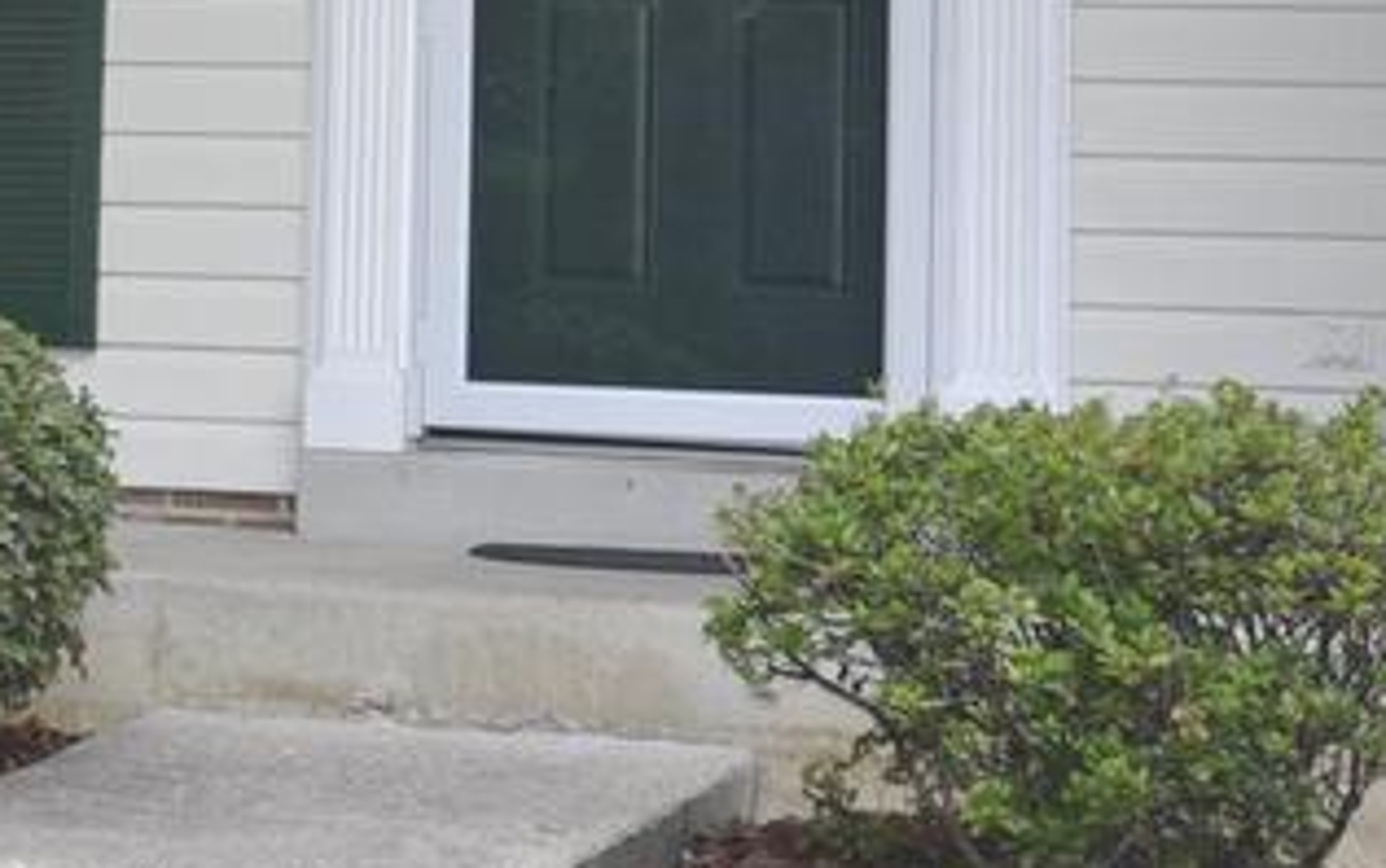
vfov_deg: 8.3
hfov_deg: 13.3
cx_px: -250
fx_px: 5783
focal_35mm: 153
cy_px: -587
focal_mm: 22
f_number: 5
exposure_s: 1/200
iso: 200
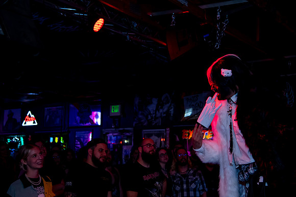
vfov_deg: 27.1
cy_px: 99
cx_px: 155
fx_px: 409
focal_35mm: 50
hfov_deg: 39.8
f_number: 4
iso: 5000
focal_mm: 46
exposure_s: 1/200
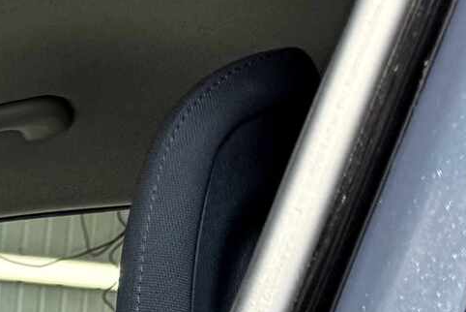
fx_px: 1930
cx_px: -764
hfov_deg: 10.9
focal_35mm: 149
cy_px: 998
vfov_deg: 7.8
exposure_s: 1/627
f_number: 1.78
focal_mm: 6.76
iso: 80
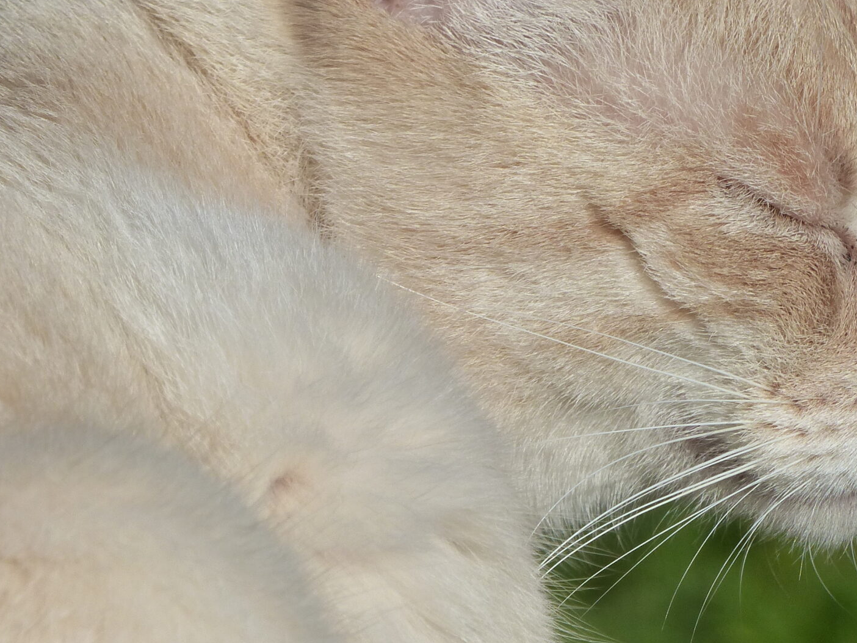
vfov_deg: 2.1
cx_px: 669
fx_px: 17701
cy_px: 106
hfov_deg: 2.8
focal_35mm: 715
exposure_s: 1/1600
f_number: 5
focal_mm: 70.5
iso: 160
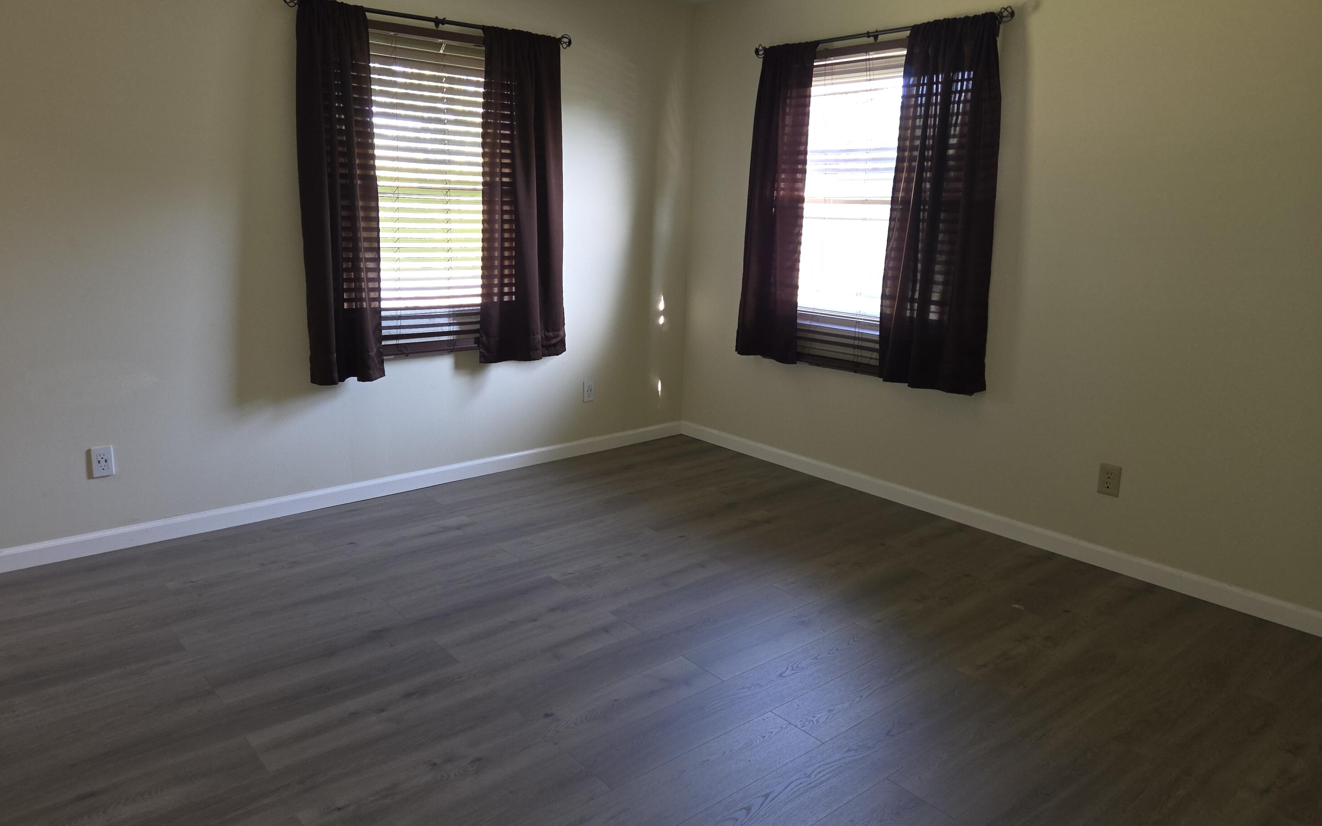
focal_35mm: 25
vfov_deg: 49.2
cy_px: 382
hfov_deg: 72.5
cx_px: 647
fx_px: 901
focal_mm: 5.4
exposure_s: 1/30
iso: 100
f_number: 1.8
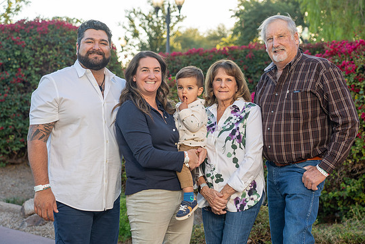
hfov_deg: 33.4
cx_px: 189
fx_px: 609
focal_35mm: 60
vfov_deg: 22.6
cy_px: 119
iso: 160
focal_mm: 57
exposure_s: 1/200
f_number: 4
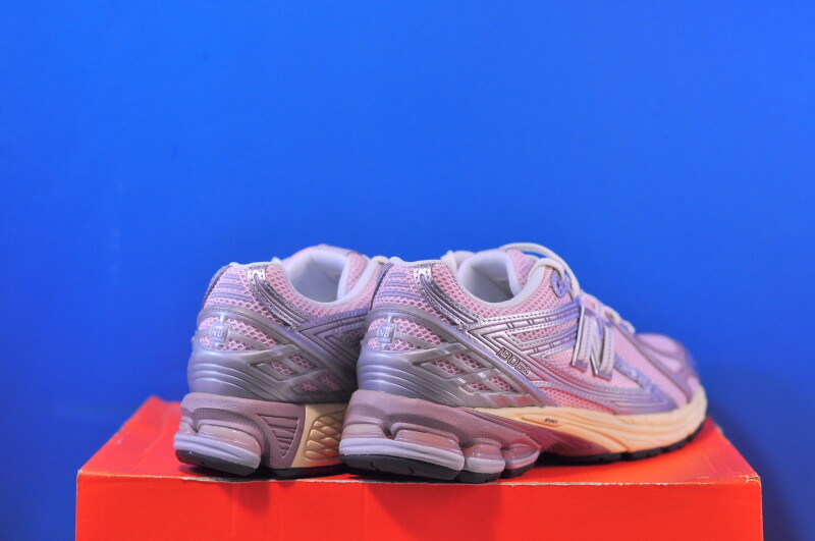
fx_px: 1696
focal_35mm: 75
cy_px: 270
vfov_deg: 18.1
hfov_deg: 27.0
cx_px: 408
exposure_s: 1/250
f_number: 3.2
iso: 250
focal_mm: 50
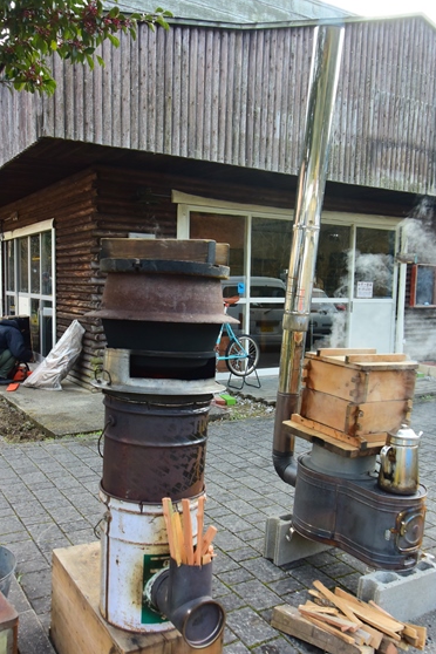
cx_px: 208
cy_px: 355
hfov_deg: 42.3
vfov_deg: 60.2
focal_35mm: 31
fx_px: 563
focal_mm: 10
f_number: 5
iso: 400
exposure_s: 1/160
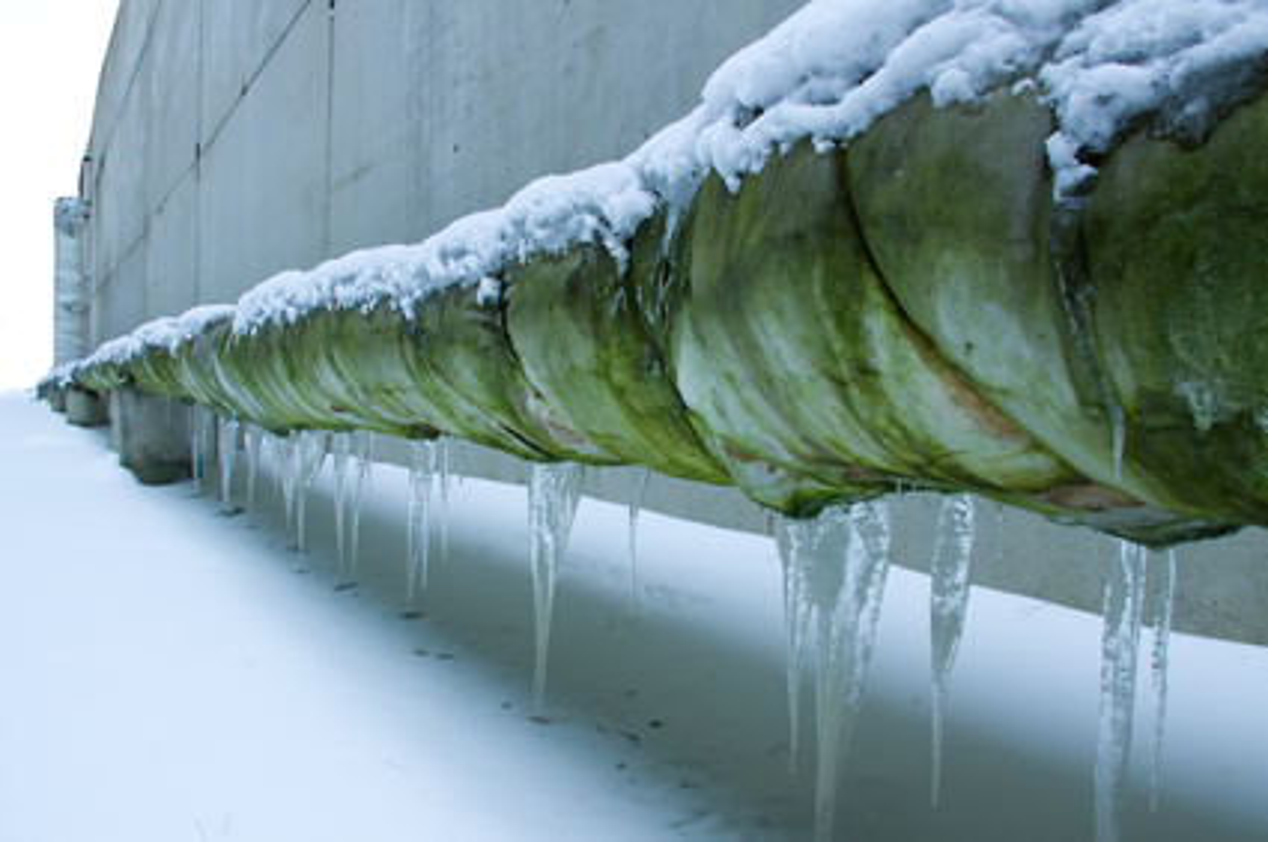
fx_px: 1090
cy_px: 421
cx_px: 634
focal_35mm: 31
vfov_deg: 42.2
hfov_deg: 60.4
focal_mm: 21.2
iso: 400
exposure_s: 1/50
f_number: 10
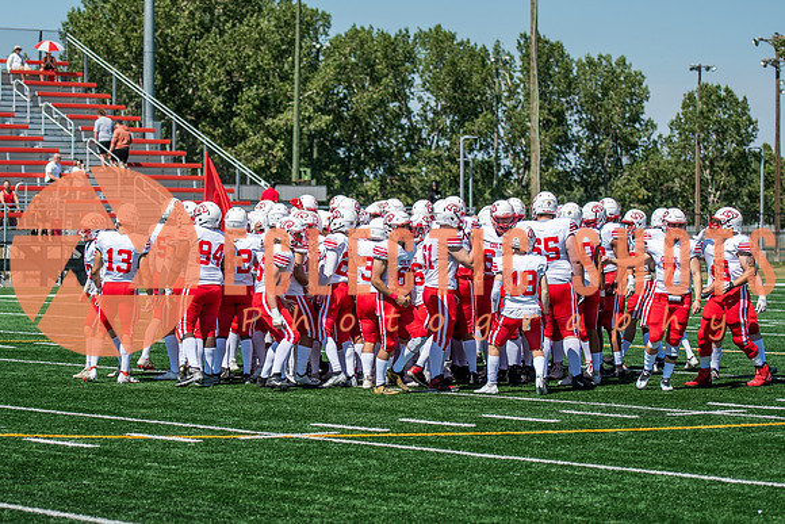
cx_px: 331
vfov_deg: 11.3
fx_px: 2647
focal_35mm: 121
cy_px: 262
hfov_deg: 16.9
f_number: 2.8
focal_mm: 70
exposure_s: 1/5000
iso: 160
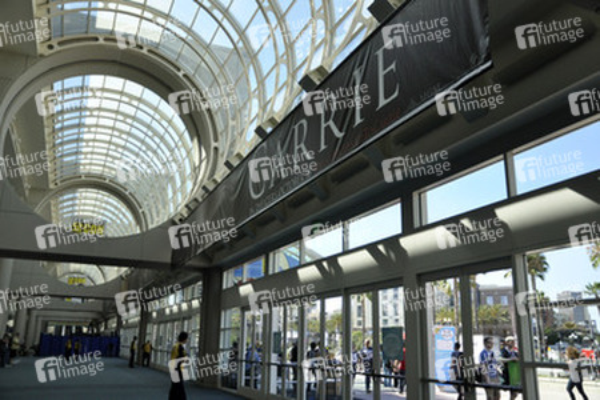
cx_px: 300
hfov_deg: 59.5
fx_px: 525
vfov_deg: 41.7
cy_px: 200
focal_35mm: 32
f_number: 3.8
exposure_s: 1/1250
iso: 800
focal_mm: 21
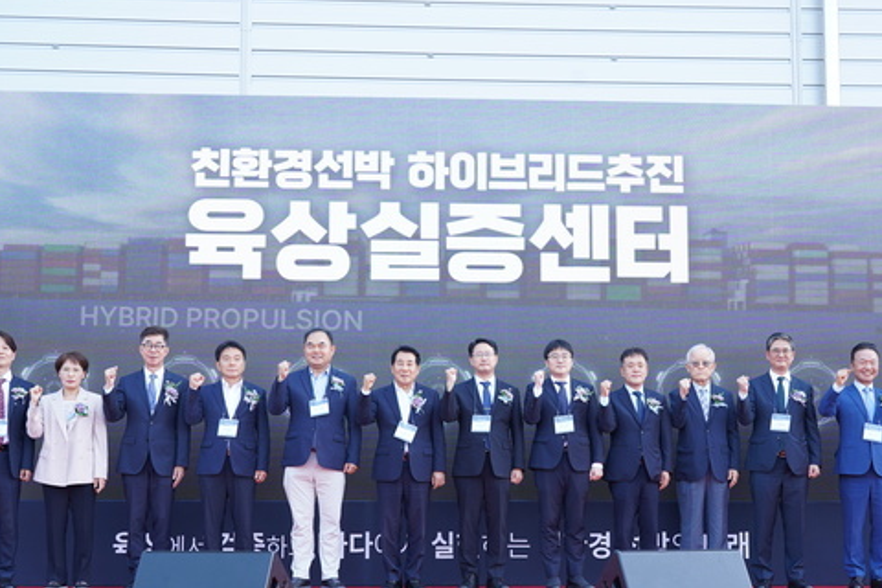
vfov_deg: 24.6
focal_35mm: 55
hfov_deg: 36.2
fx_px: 1347
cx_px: 469
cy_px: 359
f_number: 6.3
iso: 400
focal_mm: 42
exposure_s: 1/125
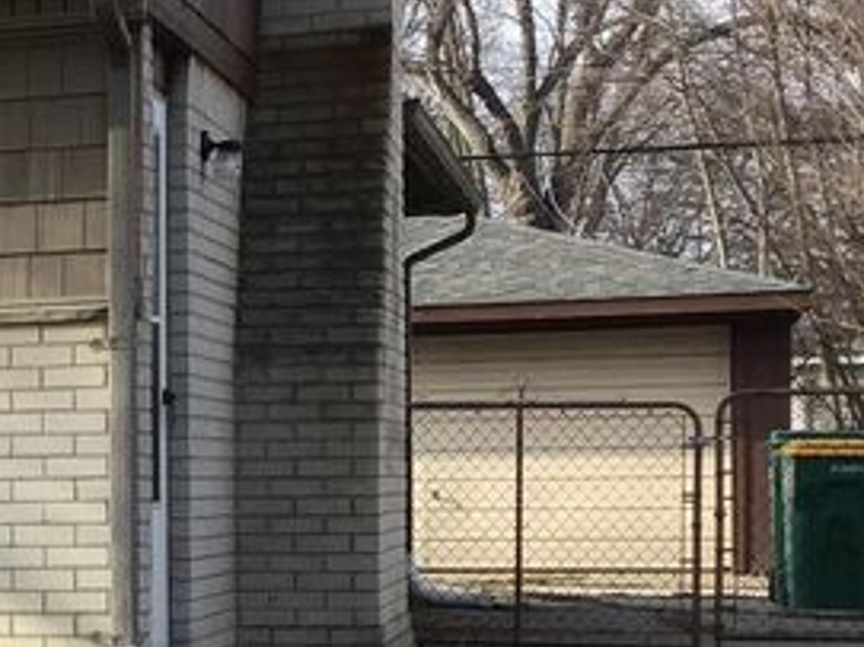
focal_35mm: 117
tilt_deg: -0.7
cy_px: 526
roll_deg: +1.1
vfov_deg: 12.6
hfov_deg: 14.8
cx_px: -663
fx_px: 2919
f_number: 2.4
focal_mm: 3.3
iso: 25
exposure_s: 1/506
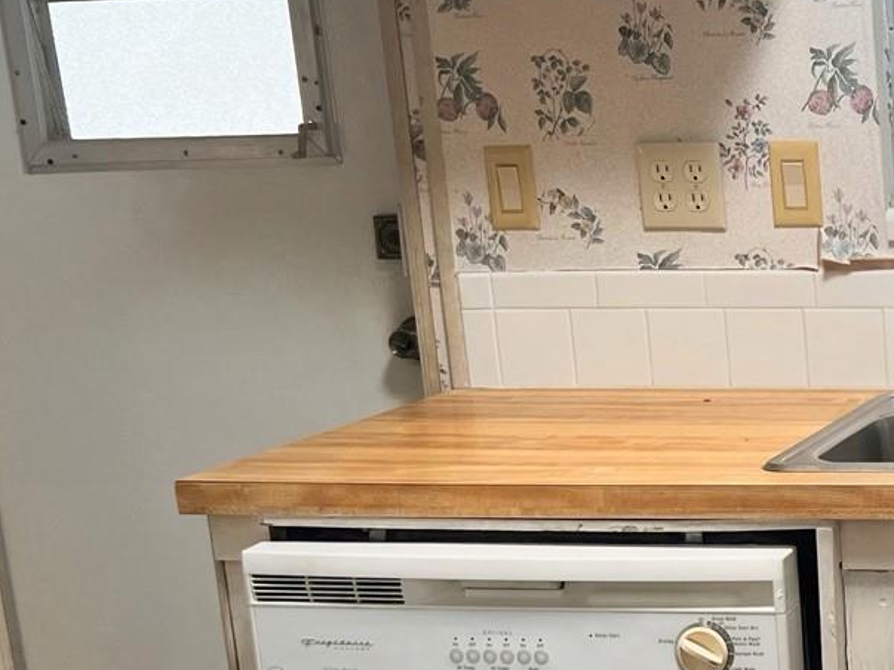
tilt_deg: -12.7
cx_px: 1105
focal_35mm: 69
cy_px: 467
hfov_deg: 25.1
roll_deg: +2.0
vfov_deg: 21.2
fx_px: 1782
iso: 64
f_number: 1.5
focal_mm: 5.7
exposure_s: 1/137
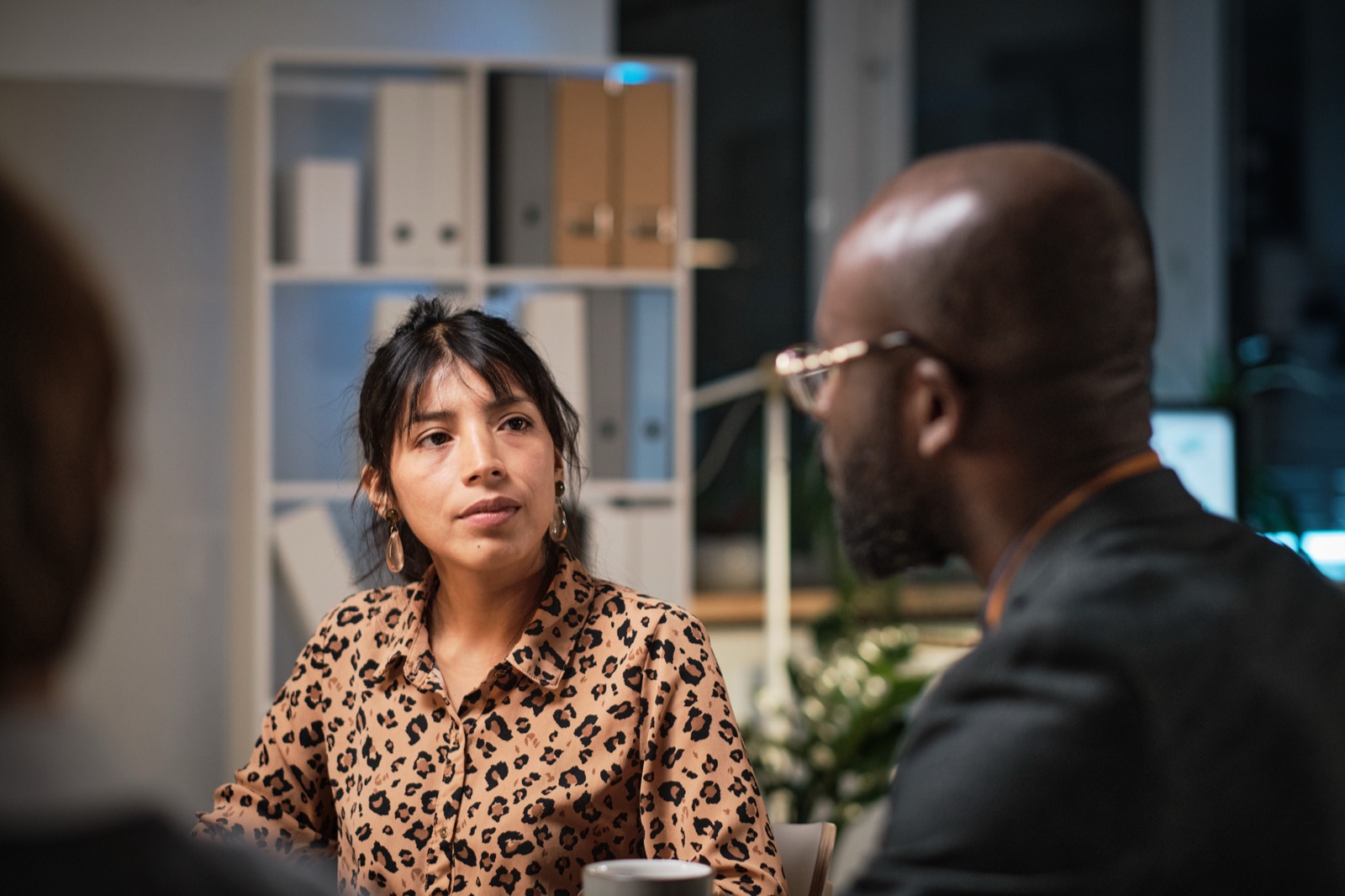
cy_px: 448
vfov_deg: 16.3
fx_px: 3137
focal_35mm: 84
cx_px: 672
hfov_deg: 24.2
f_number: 1.8
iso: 800
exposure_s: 1/160
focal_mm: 56
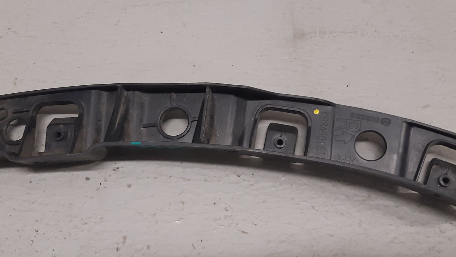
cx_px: 219
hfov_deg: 51.6
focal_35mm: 39
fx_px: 472
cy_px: 122
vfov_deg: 30.4
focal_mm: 3.93
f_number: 1.7
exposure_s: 1/50
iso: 125
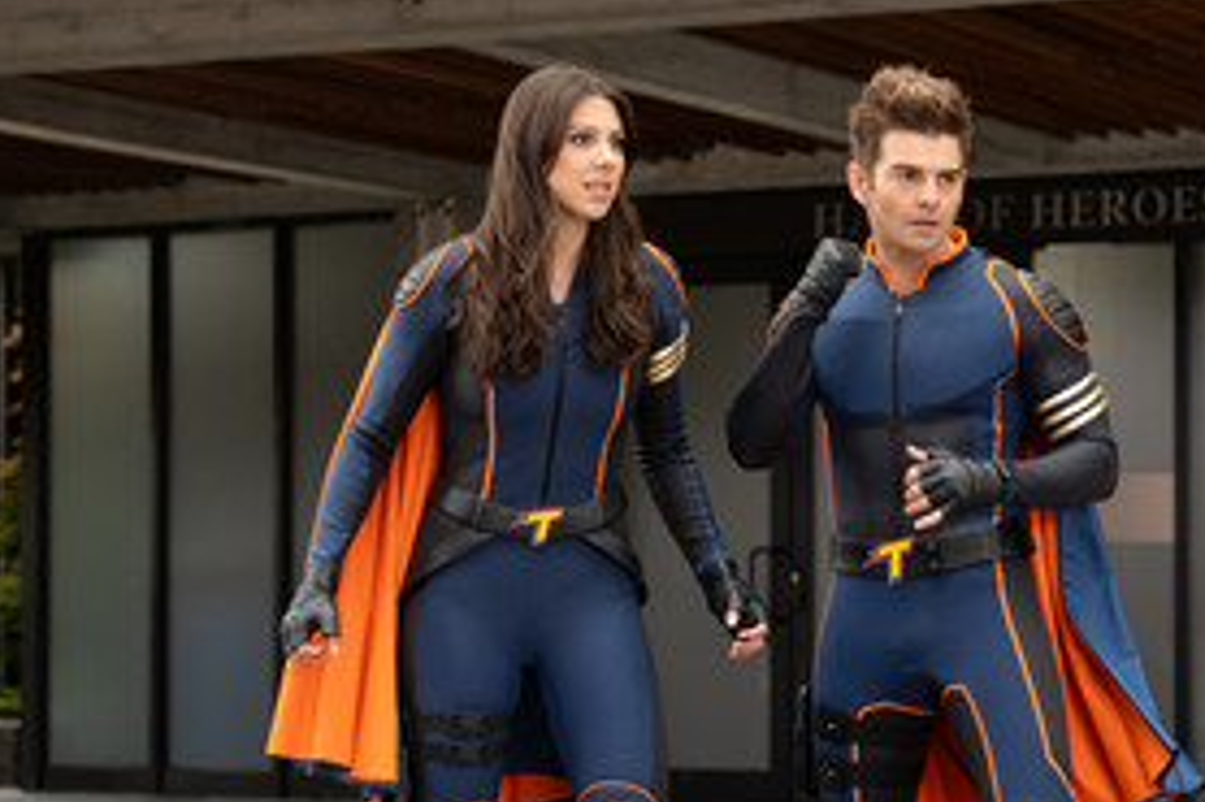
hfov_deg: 22.2
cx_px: 1032
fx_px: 3011
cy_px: 605
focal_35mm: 90
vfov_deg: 15.1
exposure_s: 1/1000
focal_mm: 33
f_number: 2.2
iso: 800
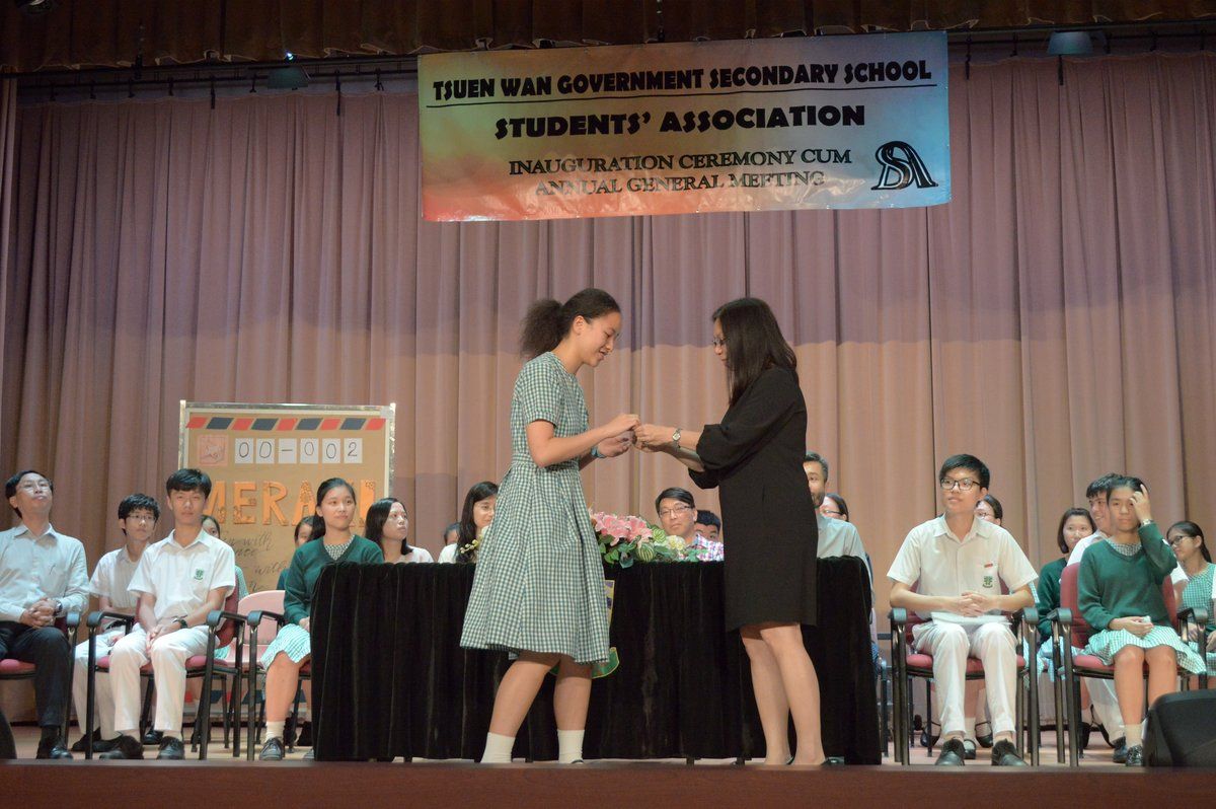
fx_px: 1620
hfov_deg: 41.1
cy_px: 404
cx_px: 608
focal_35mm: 48
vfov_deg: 28.0
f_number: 5
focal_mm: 32
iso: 1600
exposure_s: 1/250
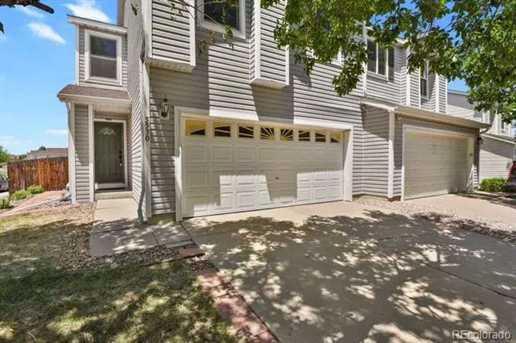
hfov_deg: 93.3
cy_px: 172
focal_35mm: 17
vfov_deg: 70.3
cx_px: 258
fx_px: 243
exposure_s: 1/125
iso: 250
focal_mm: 17
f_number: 8
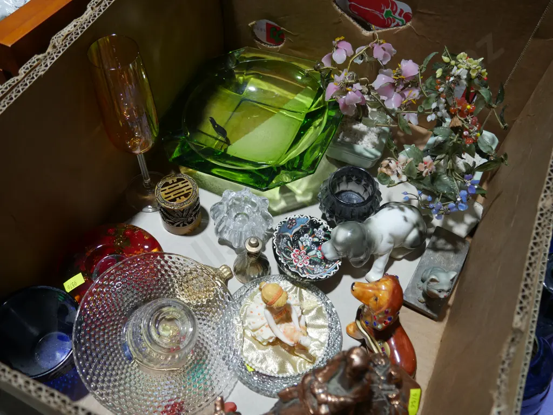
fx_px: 511
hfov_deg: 56.8
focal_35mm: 32
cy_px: 208
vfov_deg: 44.2
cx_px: 276
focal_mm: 16
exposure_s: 1/80
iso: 200
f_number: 3.6
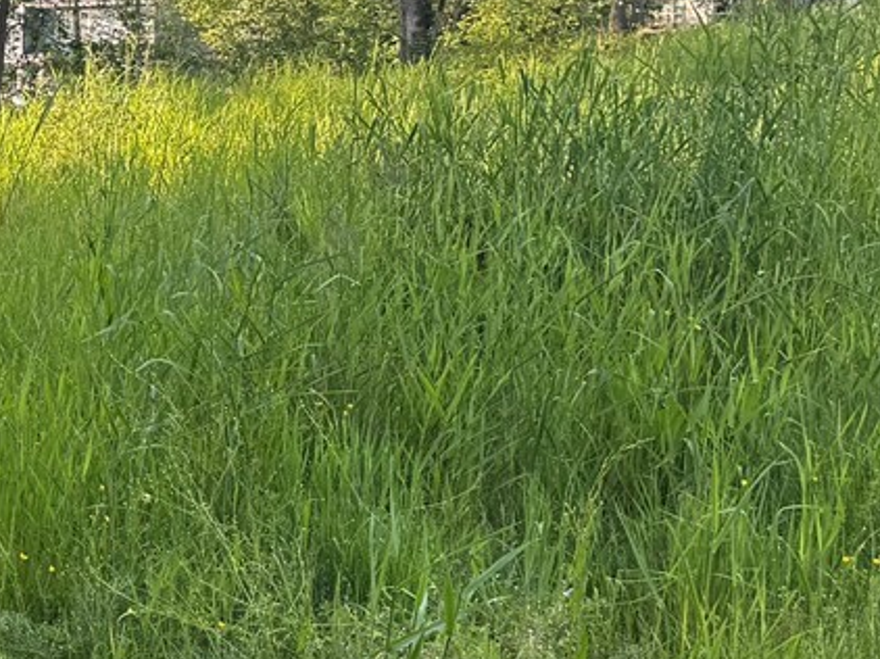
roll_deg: -2.5
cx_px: -175
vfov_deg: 16.2
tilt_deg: -0.8
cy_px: 267
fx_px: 2312
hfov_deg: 20.2
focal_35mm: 91
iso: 80
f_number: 1.78
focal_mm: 6.76
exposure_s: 1/298
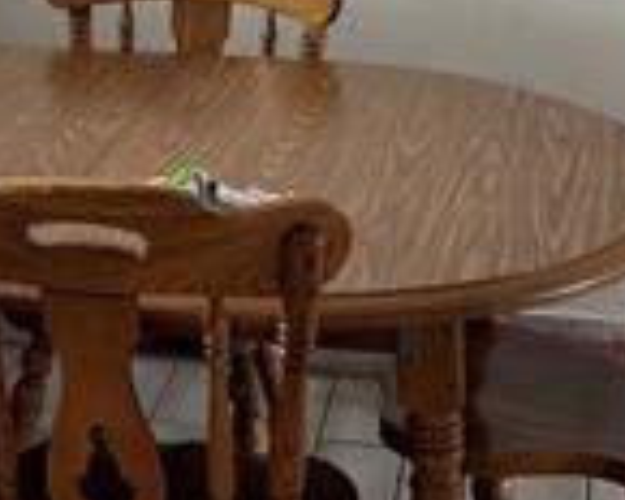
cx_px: 121
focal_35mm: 103
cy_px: -101
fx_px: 1905
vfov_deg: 14.5
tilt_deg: -9.6
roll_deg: +0.4
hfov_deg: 18.5
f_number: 1.78
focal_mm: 6.76
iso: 200
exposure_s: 1/60
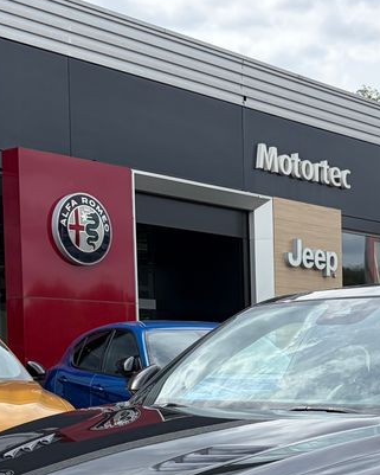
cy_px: 406
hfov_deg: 20.0
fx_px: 1068
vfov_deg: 24.5
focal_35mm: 76
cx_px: 298
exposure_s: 1/2538
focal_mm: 5.96
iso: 50
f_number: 1.6
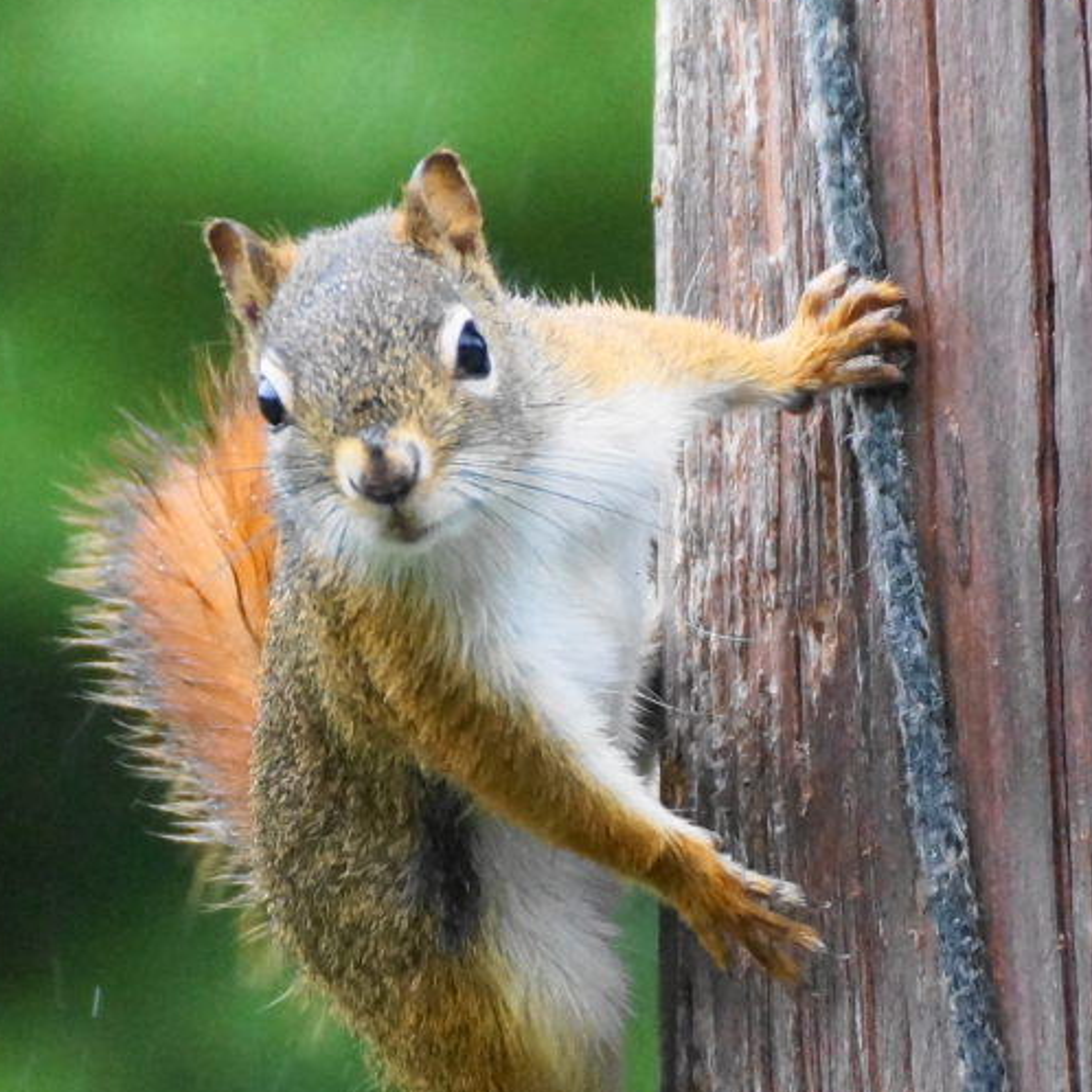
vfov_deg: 2.7
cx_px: 573
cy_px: 697
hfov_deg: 2.7
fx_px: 22806
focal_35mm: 639
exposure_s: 1/200
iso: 1600
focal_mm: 250
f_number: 6.3
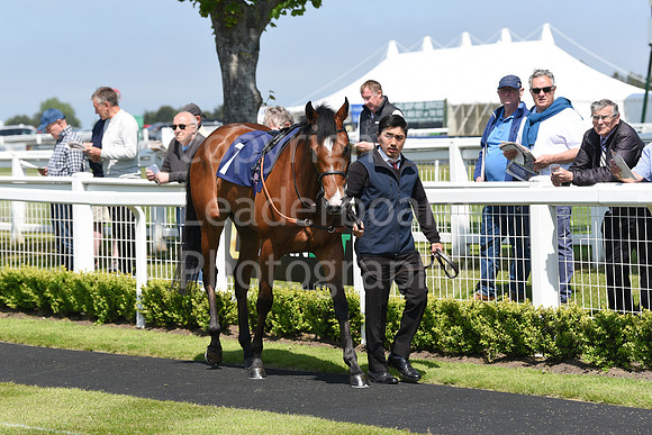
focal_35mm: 135
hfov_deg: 15.2
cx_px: 326
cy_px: 218
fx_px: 2445
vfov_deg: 10.2
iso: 400
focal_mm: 135
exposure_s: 1/2000
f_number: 5.6
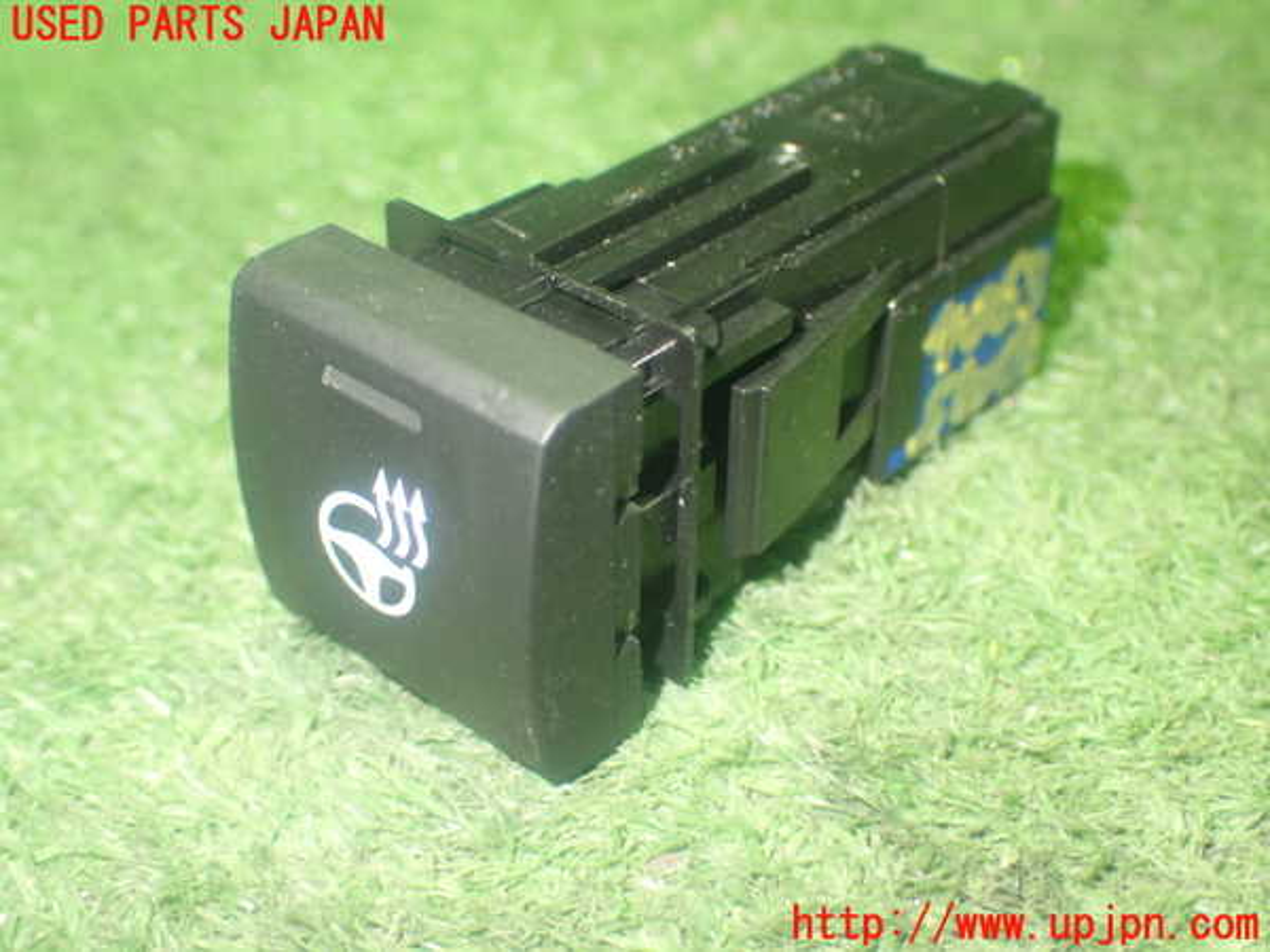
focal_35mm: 50
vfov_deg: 29.1
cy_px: 476
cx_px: 635
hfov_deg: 38.2
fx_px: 1834
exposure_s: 1/15
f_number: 3.2
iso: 800
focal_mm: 9.01
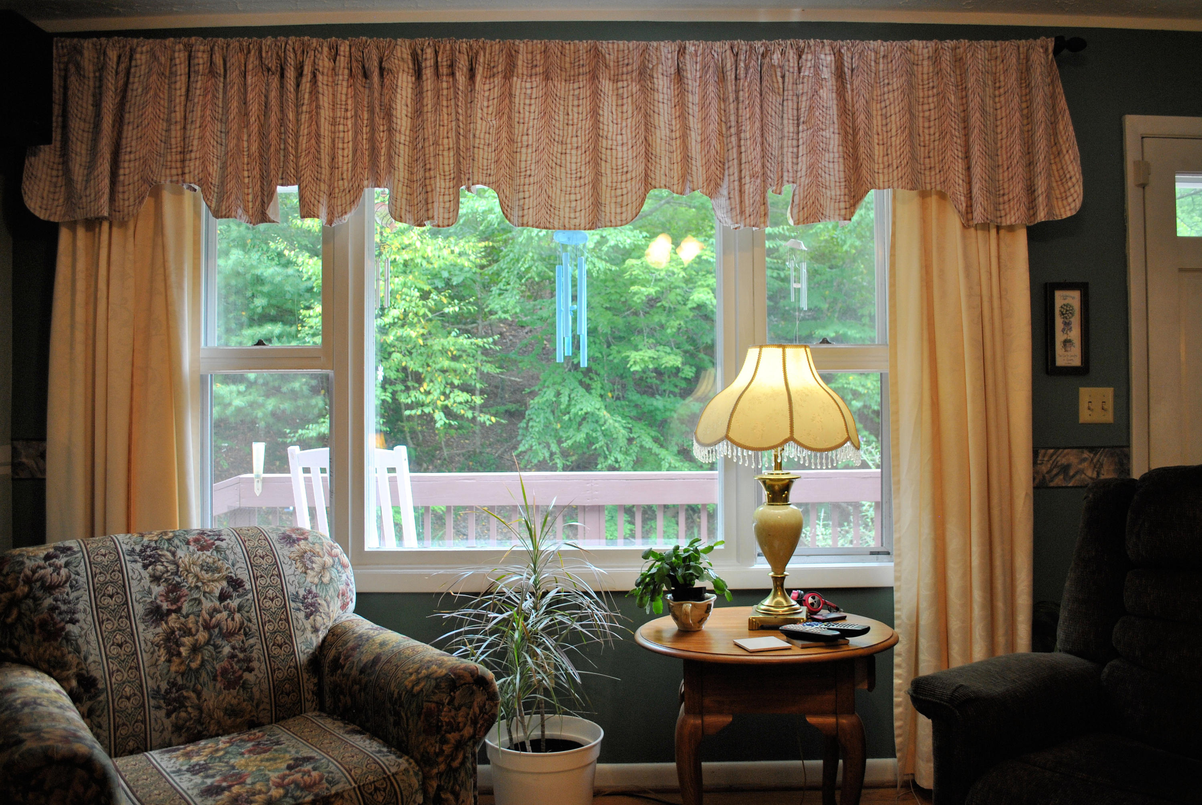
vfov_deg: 48.0
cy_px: 402
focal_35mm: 27
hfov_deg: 67.3
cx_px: 601
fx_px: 903
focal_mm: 18
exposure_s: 1/30
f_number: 3.5
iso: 220
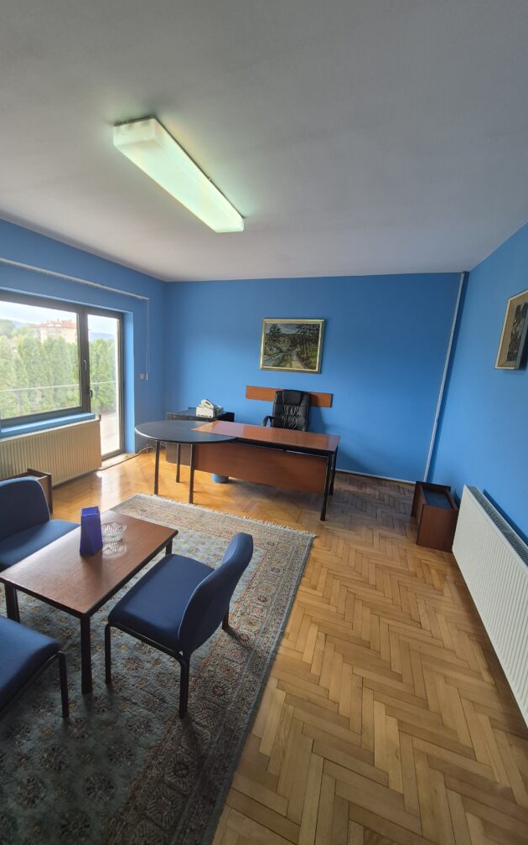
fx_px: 322
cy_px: 426
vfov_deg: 105.3
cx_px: 229
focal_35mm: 14
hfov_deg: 78.2
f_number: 2.2
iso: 64
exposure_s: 1/50
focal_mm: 1.74
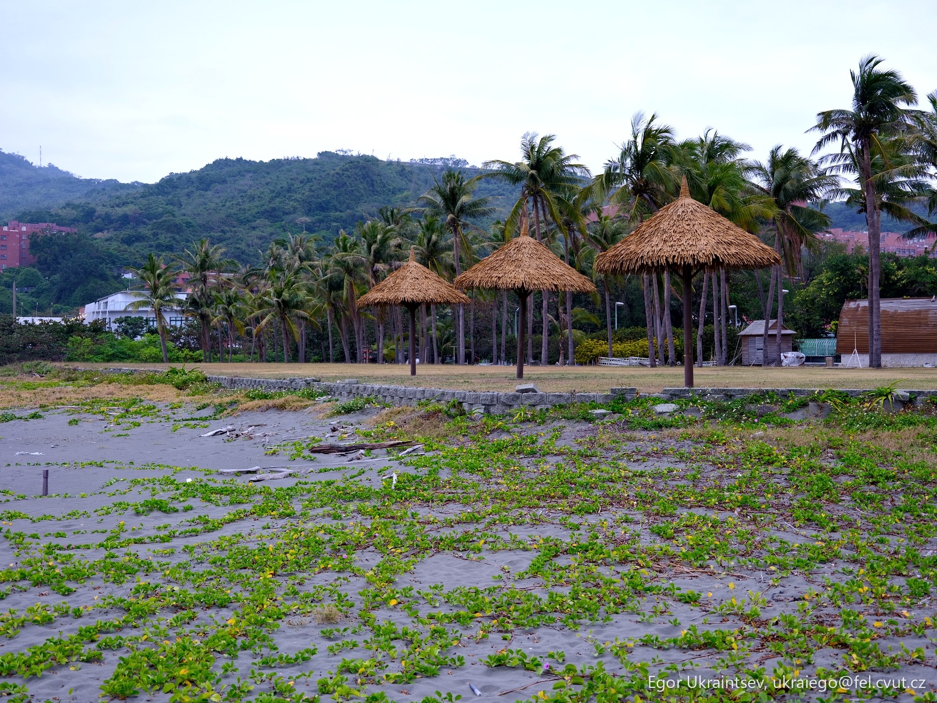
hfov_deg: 50.1
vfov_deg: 38.7
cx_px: 468
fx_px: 1002
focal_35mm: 37
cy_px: 352
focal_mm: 47.4
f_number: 5.6
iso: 160
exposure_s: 1/38
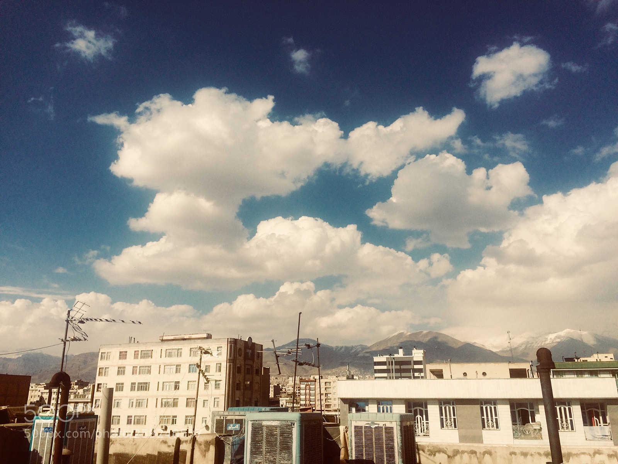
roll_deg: +1.7
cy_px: 232
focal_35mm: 29
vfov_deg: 48.2
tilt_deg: +18.0
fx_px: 518
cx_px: 309
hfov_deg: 61.7
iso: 32
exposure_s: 1/5128
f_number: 2.2
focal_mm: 4.15
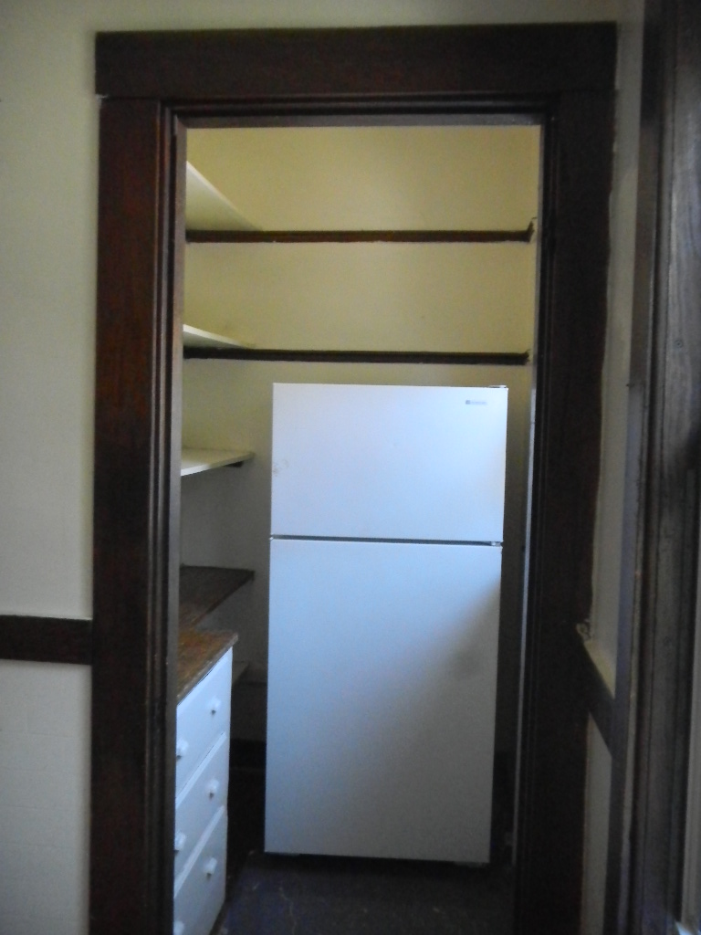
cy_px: 468
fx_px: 945
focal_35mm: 35
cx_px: 350
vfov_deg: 52.6
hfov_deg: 40.7
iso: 200
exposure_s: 1/19.1
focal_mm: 6.3
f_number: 3.6
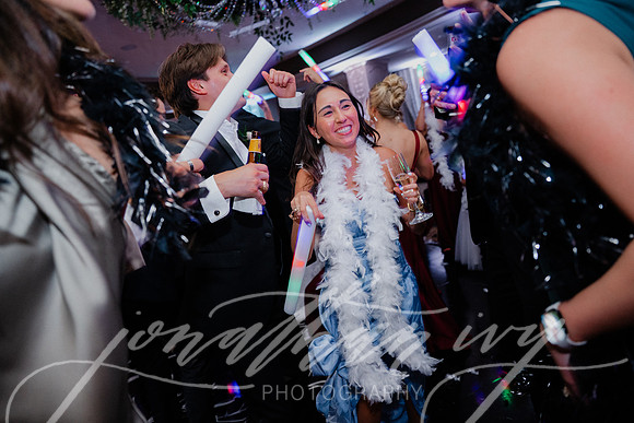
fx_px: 423
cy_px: 212
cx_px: 317
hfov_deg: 73.7
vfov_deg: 53.2
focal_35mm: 24
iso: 2000
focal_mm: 24
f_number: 2.8
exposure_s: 1/50
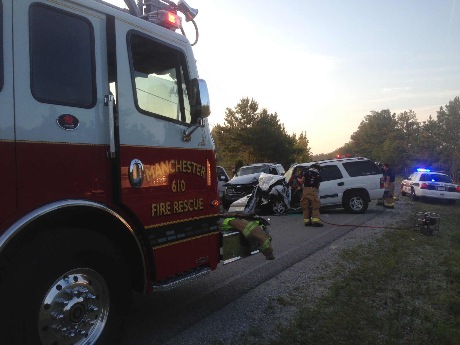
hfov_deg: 55.4
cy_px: 172
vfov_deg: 42.9
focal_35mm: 33
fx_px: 439
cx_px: 230
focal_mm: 4.12
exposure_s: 1/384
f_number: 2.4
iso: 50
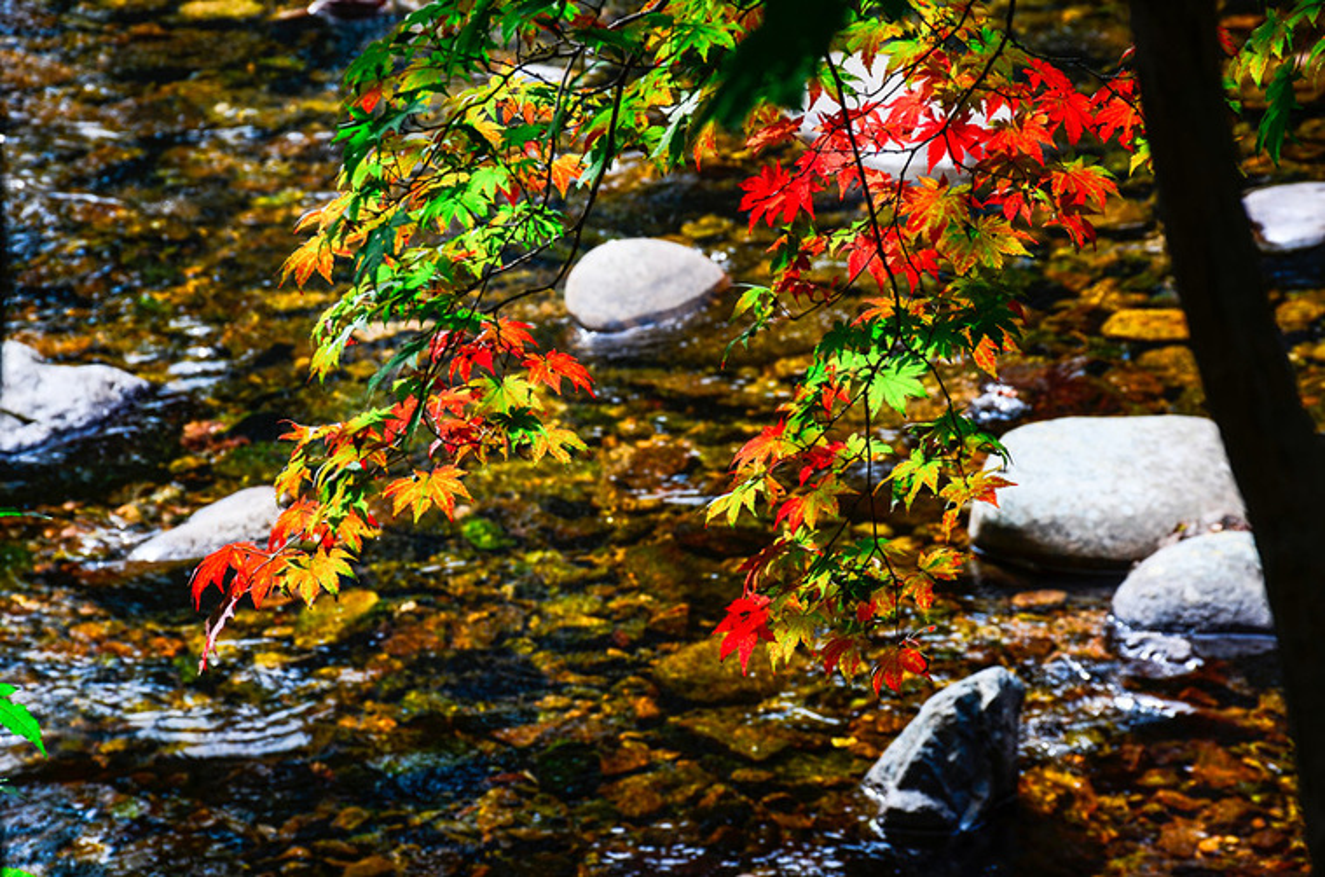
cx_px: 662
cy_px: 438
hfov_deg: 13.1
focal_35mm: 158
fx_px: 5782
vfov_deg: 8.7
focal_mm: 105
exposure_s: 1/80
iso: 100
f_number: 8
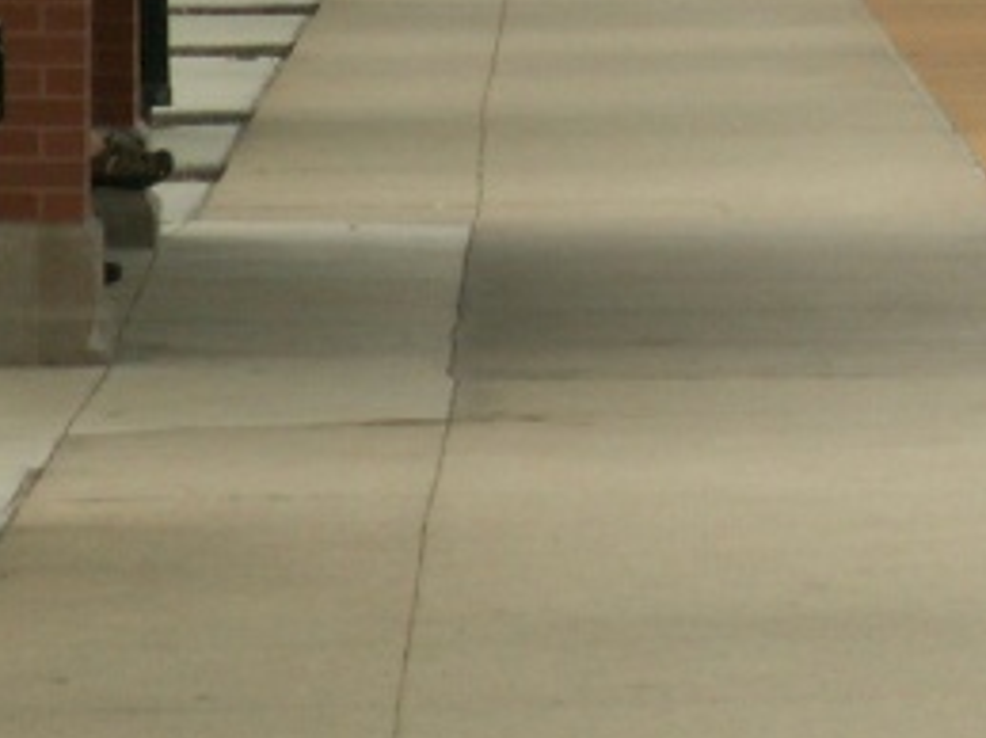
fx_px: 16912
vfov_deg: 2.5
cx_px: 1508
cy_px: -396
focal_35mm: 594
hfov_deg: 3.3
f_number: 5.6
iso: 50
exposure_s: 1/200
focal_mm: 24.52
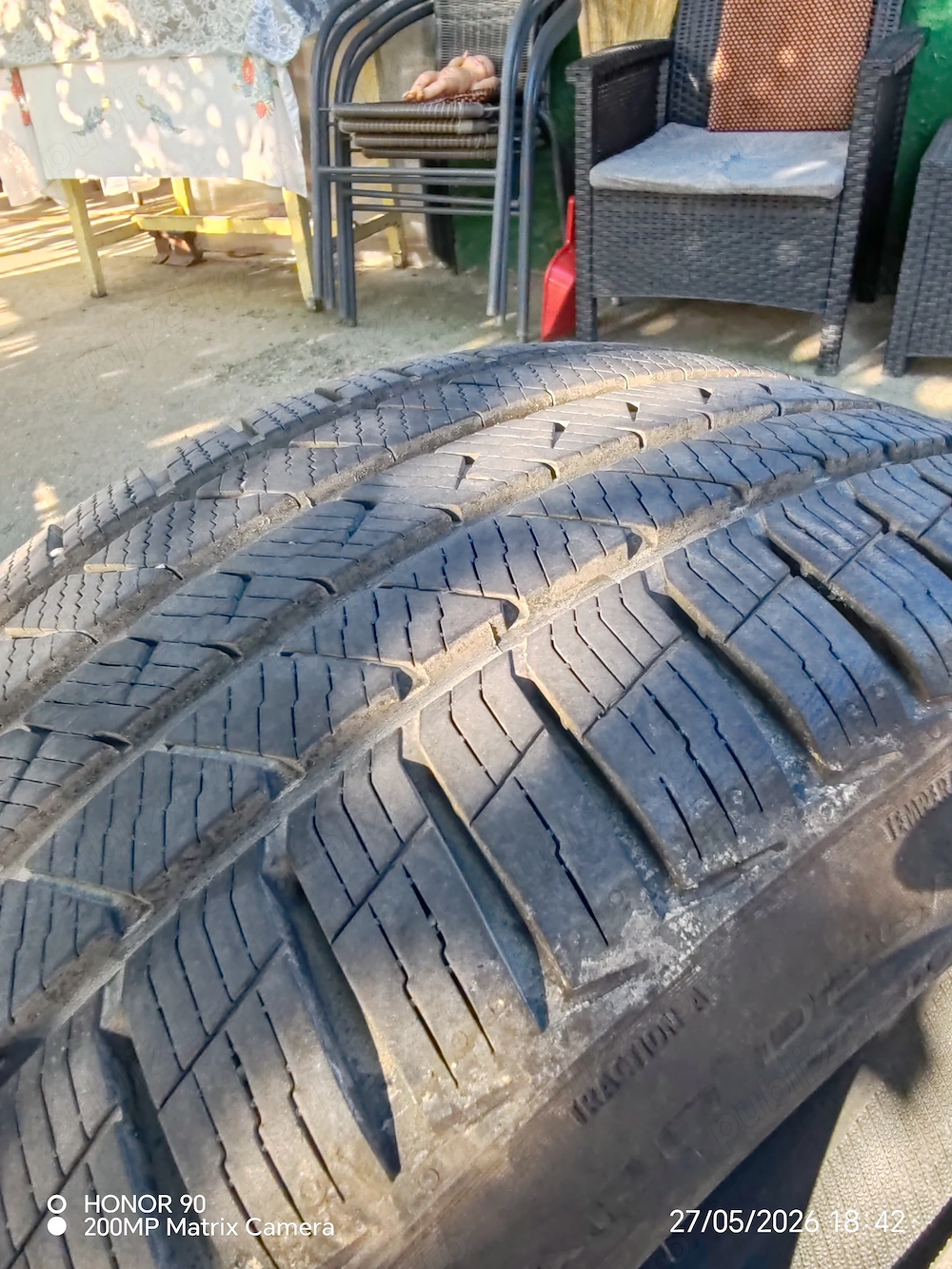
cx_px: 476
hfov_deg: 51.3
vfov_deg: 65.3
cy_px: 634
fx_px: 990
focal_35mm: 27
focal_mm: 1.96
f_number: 2.2
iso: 50
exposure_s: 1/110
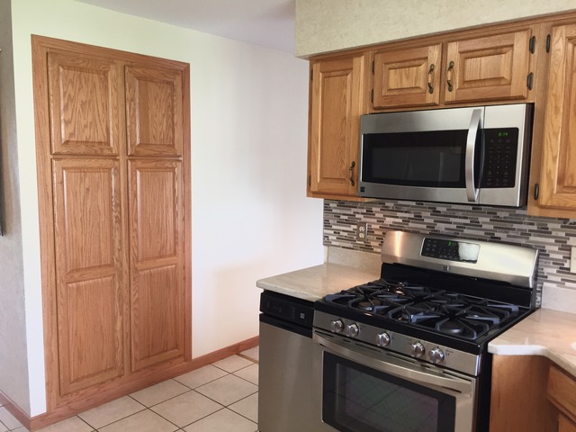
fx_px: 483
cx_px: 288
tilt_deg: -7.6
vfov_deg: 48.2
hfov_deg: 61.7
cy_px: 216
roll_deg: -0.7
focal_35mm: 29
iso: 100
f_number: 2.2
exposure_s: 1/30
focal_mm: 4.15
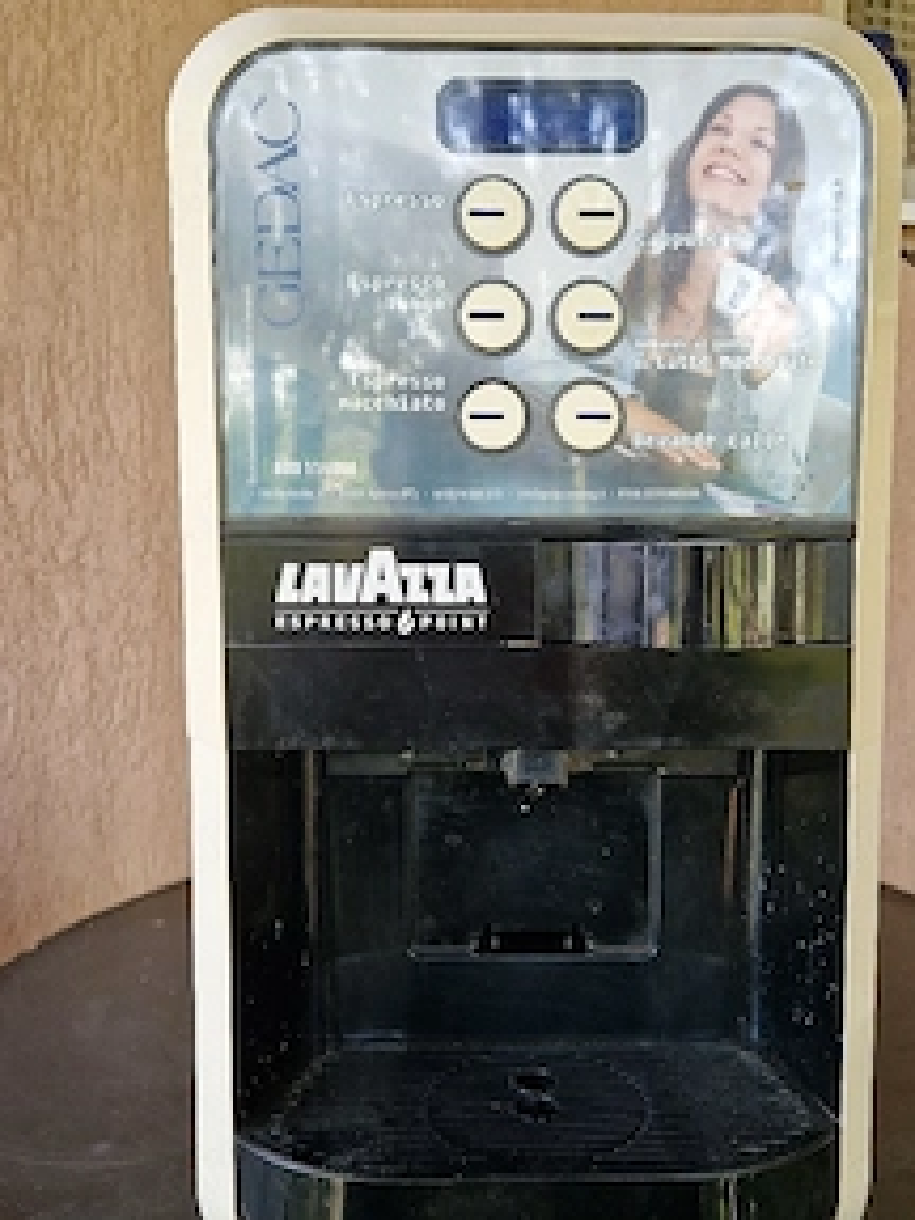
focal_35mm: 32
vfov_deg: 56.8
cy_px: 623
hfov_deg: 44.0
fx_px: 1128
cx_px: 534
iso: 64
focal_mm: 5.4
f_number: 1.8
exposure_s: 1/182
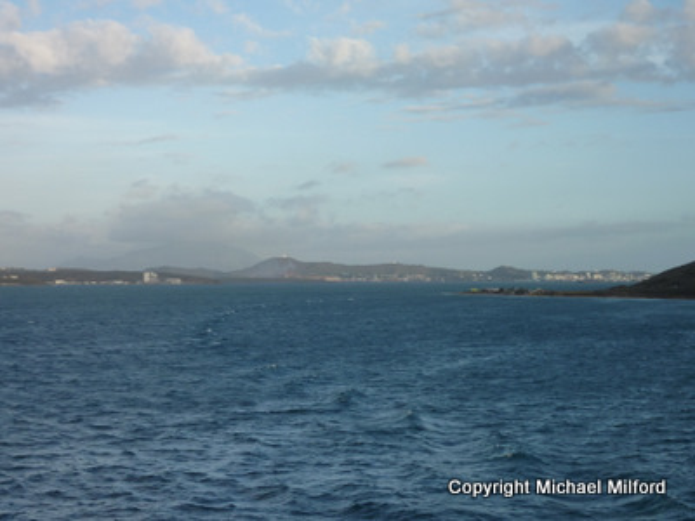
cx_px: 348
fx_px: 1185
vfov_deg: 24.8
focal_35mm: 59
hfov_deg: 32.7
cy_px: 260
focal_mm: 9.7
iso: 125
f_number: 3.9
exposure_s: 1/320
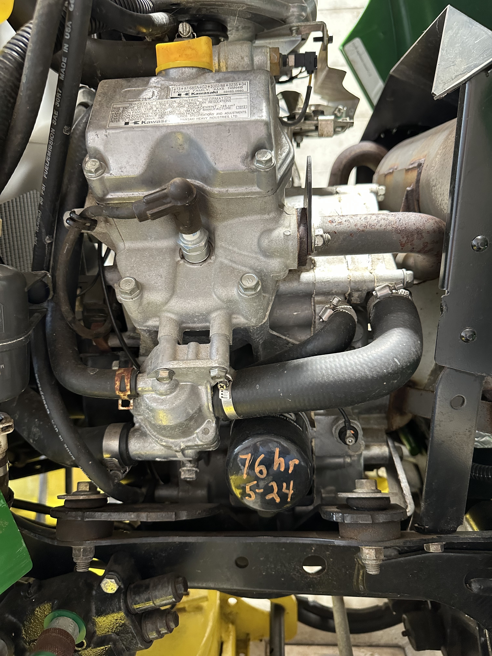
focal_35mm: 24
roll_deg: +1.8
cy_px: 328
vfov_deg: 71.6
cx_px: 246
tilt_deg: -13.0
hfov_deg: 56.8
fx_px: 455
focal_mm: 6.86
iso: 500
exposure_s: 1/60
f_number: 1.78
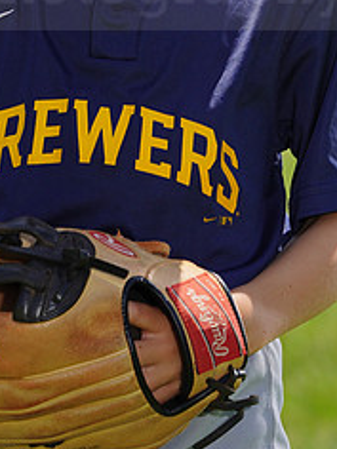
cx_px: 98
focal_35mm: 647
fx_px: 8398
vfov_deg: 3.1
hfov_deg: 2.3
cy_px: -30
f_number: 9
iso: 100
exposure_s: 1/250
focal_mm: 274
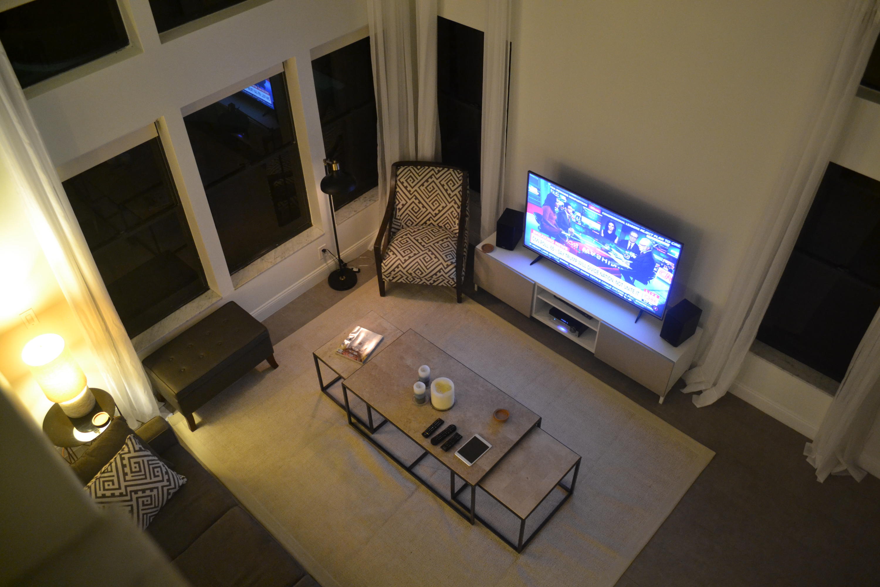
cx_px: 440
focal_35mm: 27
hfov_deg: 67.4
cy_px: 294
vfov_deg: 47.9
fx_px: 660
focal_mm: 18
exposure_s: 1/15
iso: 1600
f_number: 3.5
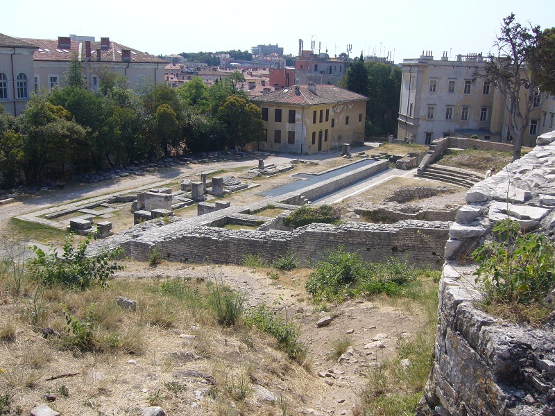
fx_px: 561
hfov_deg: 52.6
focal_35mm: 35
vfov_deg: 40.7
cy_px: 208
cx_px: 278
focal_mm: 5.8
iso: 80
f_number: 5.6
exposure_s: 1/320
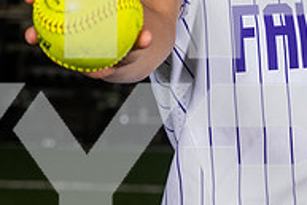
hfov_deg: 9.8
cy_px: -25
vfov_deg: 6.5
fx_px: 1792
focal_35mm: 210
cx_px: 157
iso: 200
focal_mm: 70
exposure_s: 1/200
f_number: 5.6
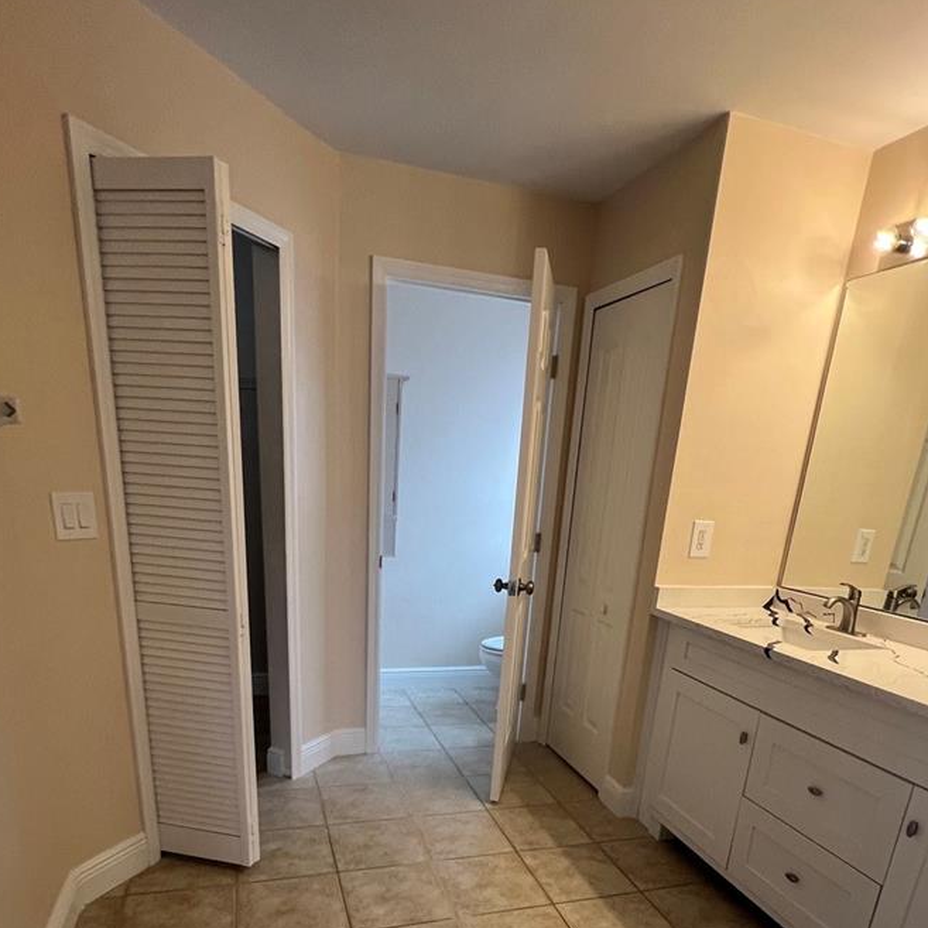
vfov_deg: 66.6
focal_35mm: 21
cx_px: 458
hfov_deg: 72.1
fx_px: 637
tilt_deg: -20.4
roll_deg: +1.3
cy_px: 720
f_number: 1.8
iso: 160
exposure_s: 1/120
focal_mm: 1.57
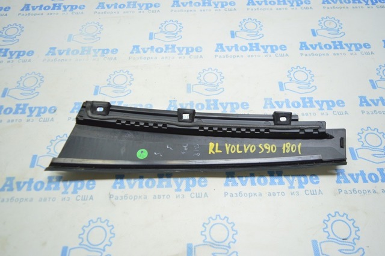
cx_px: 192
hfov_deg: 67.4
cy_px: 128
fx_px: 288
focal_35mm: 27
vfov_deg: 47.8
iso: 400
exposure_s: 1/40
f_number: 3.5
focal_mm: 18
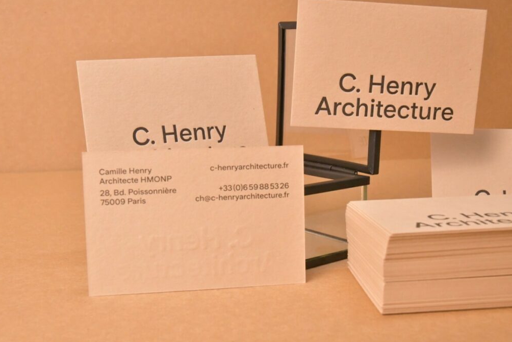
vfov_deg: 26.0
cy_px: 171
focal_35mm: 52
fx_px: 740
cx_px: 255
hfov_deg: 38.2
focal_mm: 34
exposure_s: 1/125
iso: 6400
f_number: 14
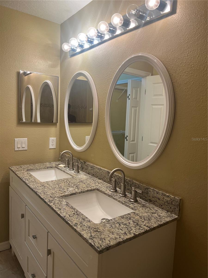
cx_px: 104
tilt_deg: -5.6
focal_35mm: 26
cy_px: 139
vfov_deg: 67.3
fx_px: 208
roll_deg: -2.5
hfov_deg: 53.1
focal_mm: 5.7
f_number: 1.5
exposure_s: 1/120
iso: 125
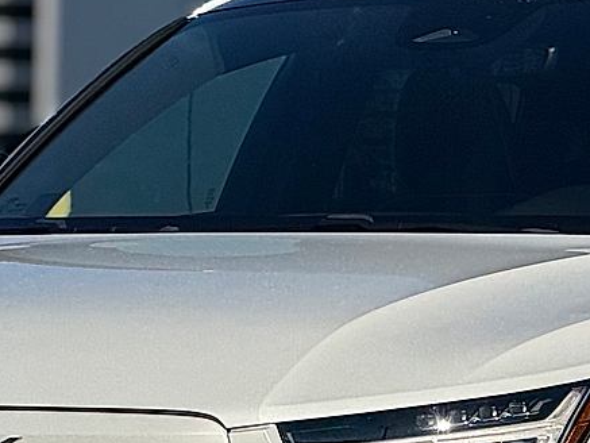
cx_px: 473
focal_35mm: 439
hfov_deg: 4.5
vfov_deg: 3.4
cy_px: 382
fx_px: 7484
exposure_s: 1/3344
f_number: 2.8
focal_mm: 15.66
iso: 40
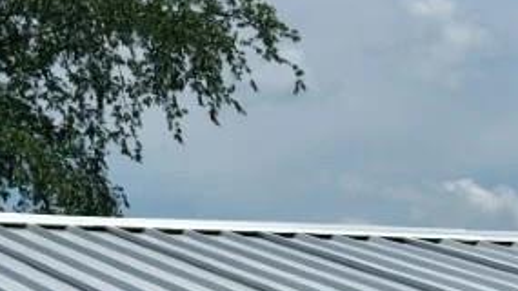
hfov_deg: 12.2
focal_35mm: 176
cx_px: 102
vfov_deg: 6.8
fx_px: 2416
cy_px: 460
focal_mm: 8.67
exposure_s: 1/8000
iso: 130
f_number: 1.8
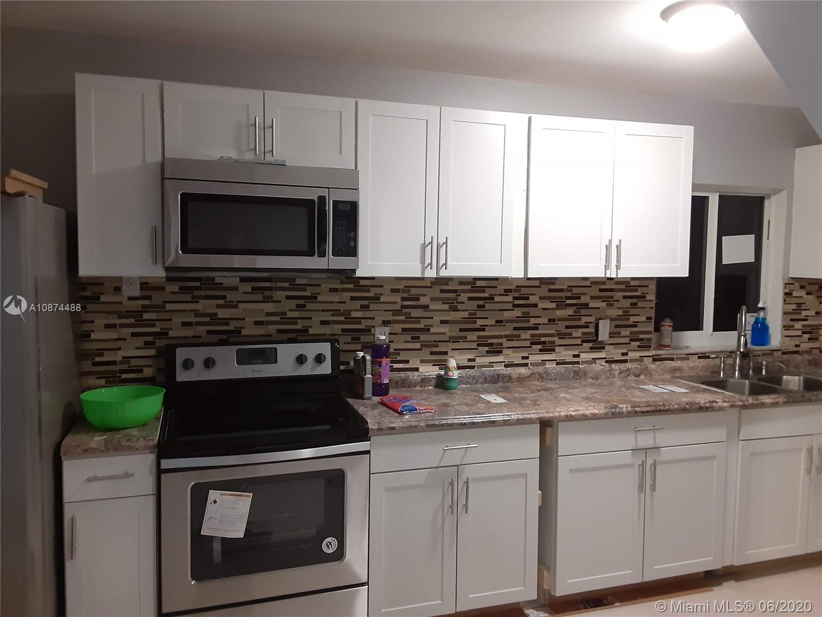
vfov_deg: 51.4
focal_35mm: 27
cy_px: 308
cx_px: 411
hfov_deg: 65.3
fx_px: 641
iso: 250
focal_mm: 2.91
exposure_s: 1/24
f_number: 1.9
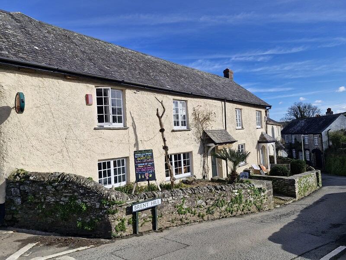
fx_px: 230
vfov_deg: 58.9
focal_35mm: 23
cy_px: 130
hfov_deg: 73.9
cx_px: 173
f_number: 1.8
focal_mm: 5.54
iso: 50
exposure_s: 1/2592
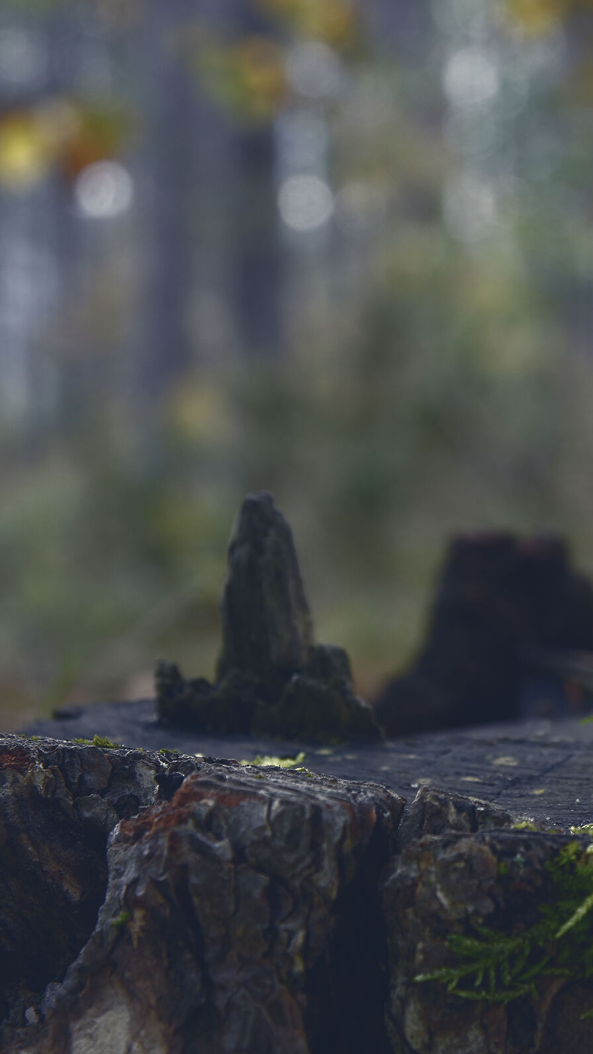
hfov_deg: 11.6
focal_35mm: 102
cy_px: 525
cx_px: 752
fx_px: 2846
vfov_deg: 21.0
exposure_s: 1/40
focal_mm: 43
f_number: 5.6
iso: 160
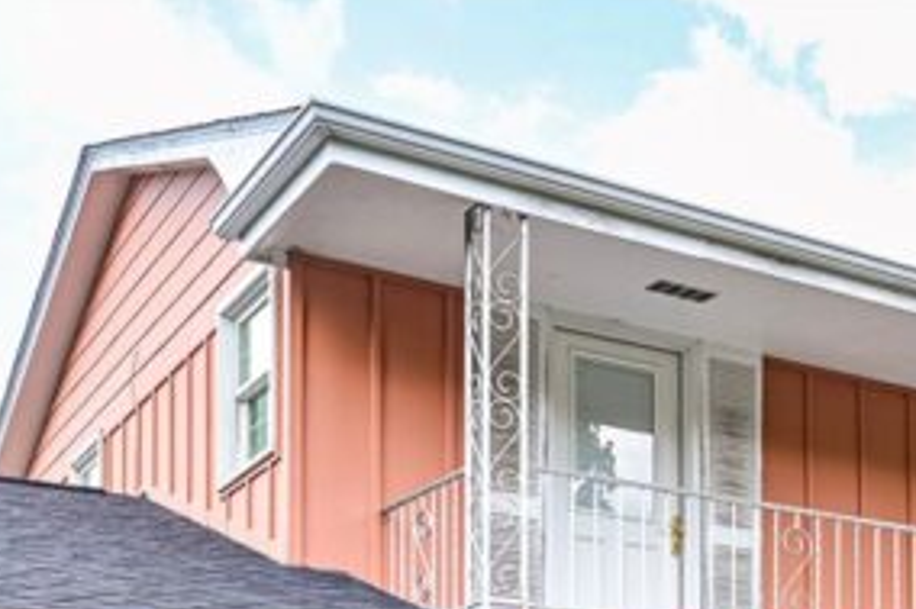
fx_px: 1612
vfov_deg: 19.4
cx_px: 774
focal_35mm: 63
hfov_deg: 30.7
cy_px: 844
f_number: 8
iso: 100
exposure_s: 1/40
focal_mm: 22.5
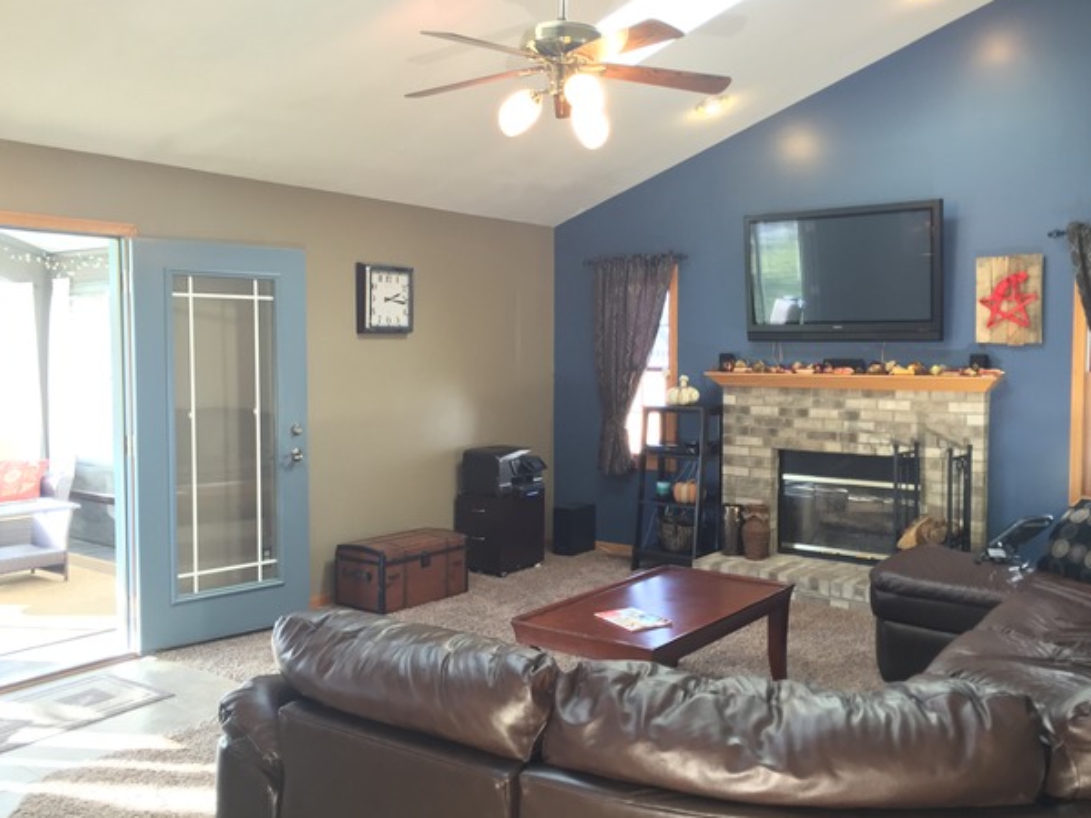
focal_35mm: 31
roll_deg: -0.1
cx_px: 565
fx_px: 977
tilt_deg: -3.5
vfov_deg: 45.4
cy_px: 399
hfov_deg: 58.3
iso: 100
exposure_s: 1/30
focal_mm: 4.15
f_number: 2.2
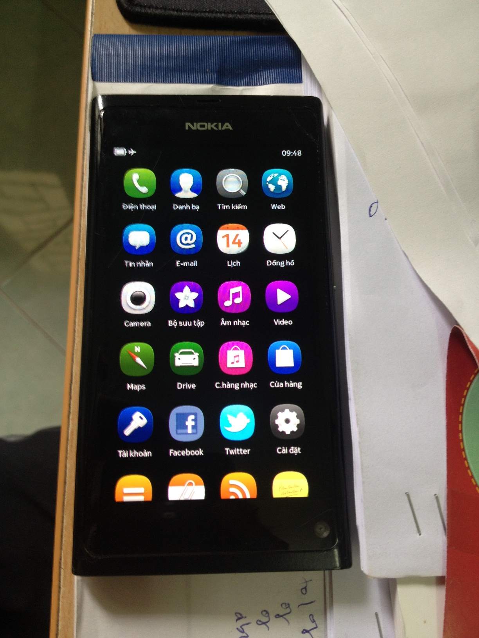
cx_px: 240
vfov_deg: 52.6
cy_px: 319
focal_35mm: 35
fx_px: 646
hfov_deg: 40.7
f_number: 2.4
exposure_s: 1/20
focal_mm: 4.28
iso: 64
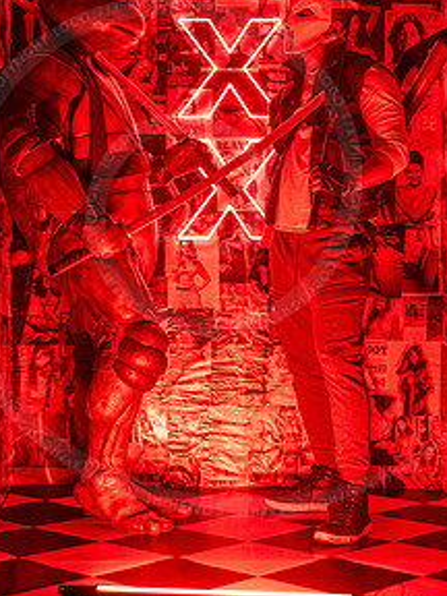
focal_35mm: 75
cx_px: 219
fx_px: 1291
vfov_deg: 26.0
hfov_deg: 19.6
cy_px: 248
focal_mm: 50
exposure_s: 1/250
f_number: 1.8
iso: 1250
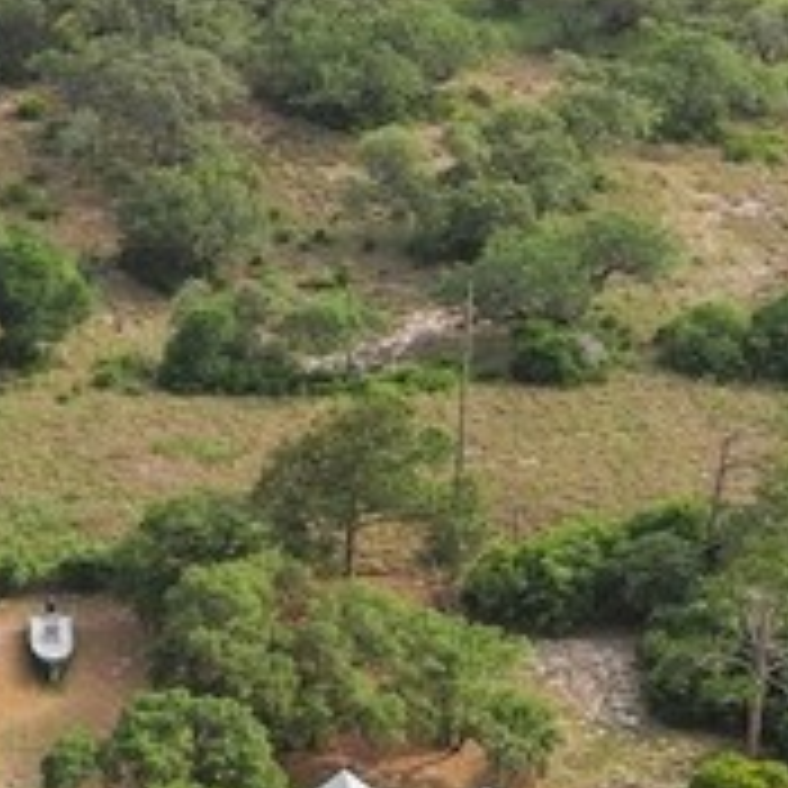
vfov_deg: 11.4
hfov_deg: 11.3
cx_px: 0
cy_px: 164
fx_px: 3940
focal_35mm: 153
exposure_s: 1/40
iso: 100
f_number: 2.8
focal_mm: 10.57
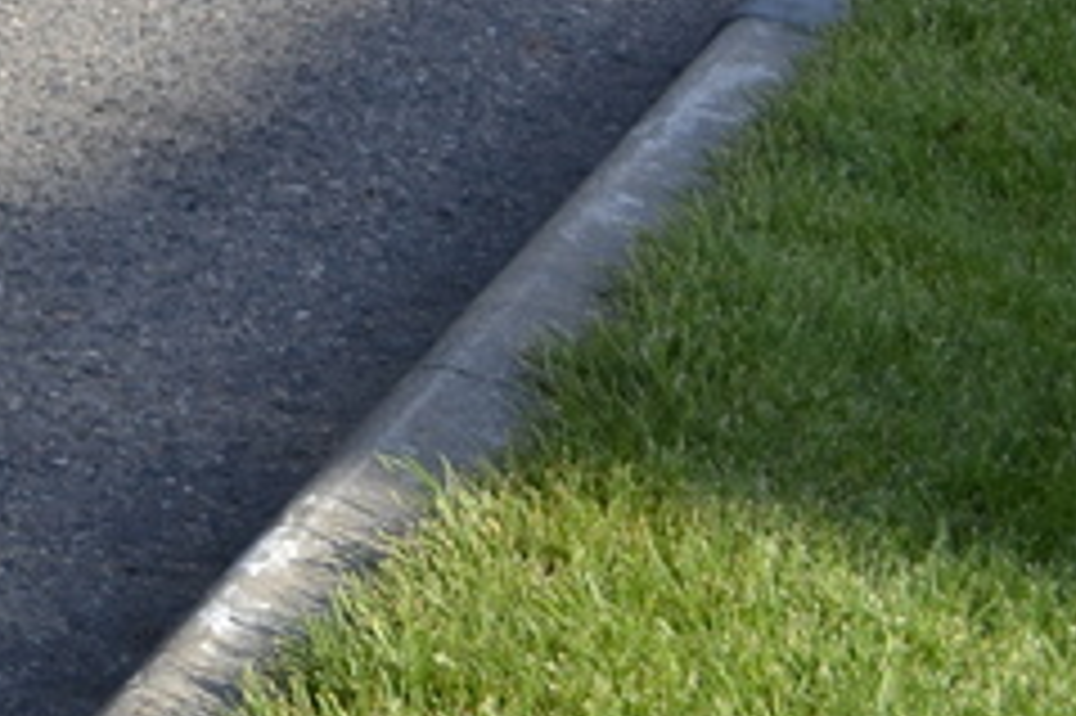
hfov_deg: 10.7
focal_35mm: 166
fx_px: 4958
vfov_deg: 7.8
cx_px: -1477
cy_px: -878
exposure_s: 1/200
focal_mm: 22
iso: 100
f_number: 7.1
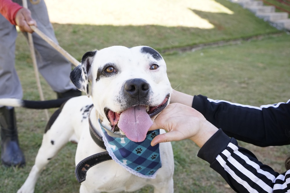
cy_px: 96
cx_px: 145
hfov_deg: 47.4
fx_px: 330
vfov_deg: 32.6
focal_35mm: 41
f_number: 7.1
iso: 1250
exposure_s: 1/320
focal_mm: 41
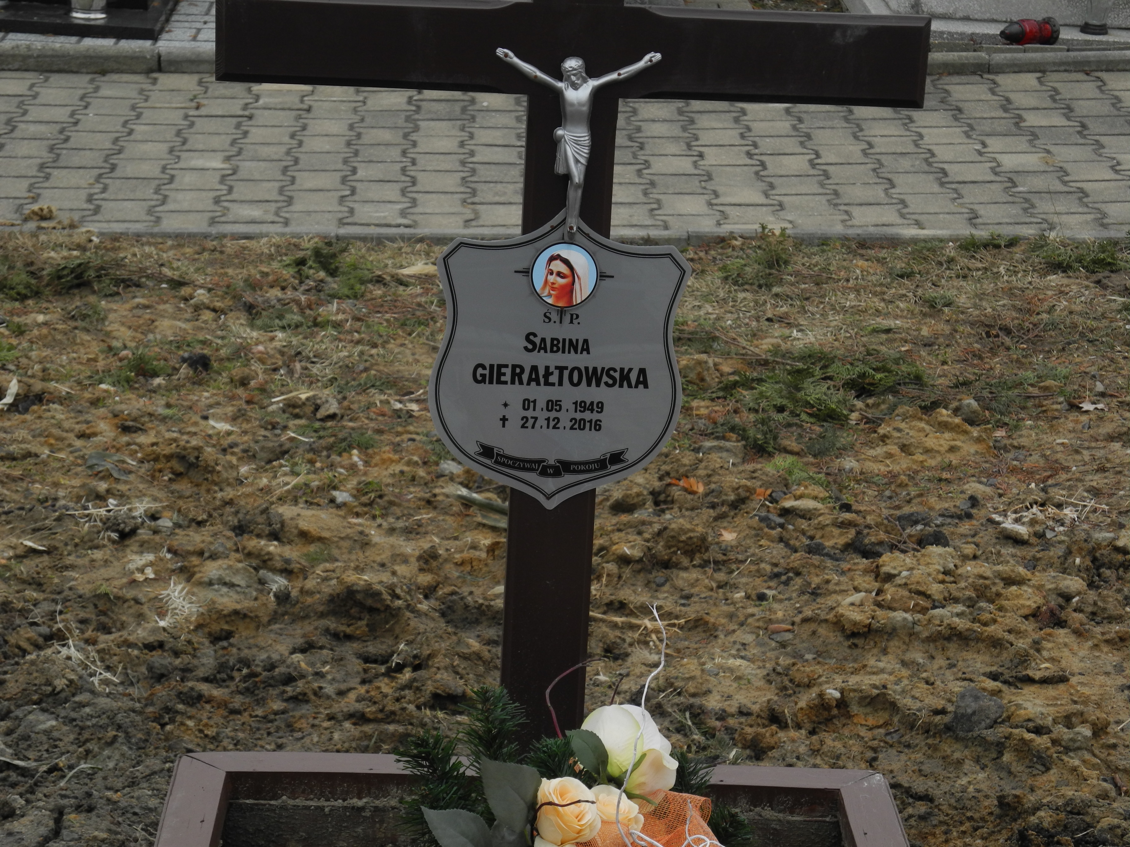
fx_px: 3069
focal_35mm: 94
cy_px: 424
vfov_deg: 15.7
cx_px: 565
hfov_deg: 20.9
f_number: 4.5
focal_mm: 20.1
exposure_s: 1/160
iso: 100
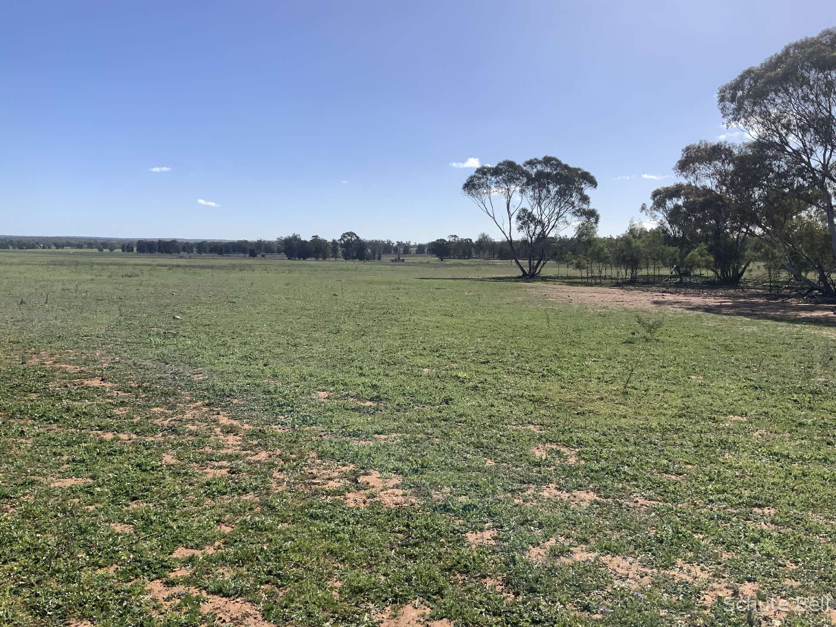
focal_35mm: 29
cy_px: 314
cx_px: 418
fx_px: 700
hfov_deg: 61.7
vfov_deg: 48.2
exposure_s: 1/3125
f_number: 1.8
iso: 20
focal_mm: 3
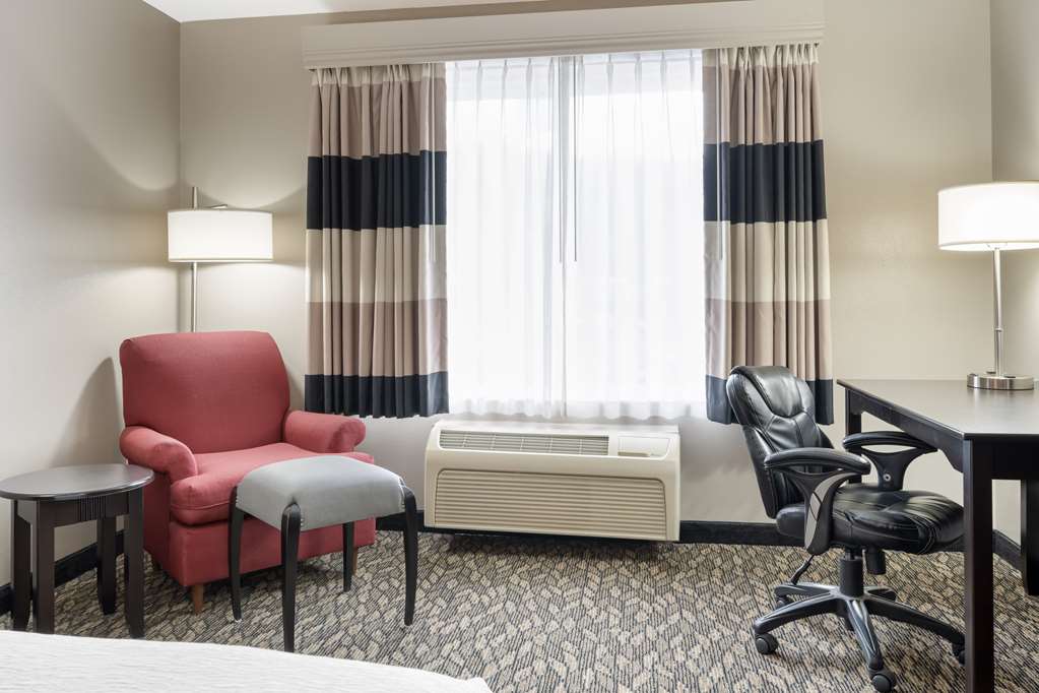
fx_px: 779
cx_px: 520
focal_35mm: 27
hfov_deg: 67.4
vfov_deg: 47.9
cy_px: 346
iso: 400
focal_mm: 27
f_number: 10
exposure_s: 1
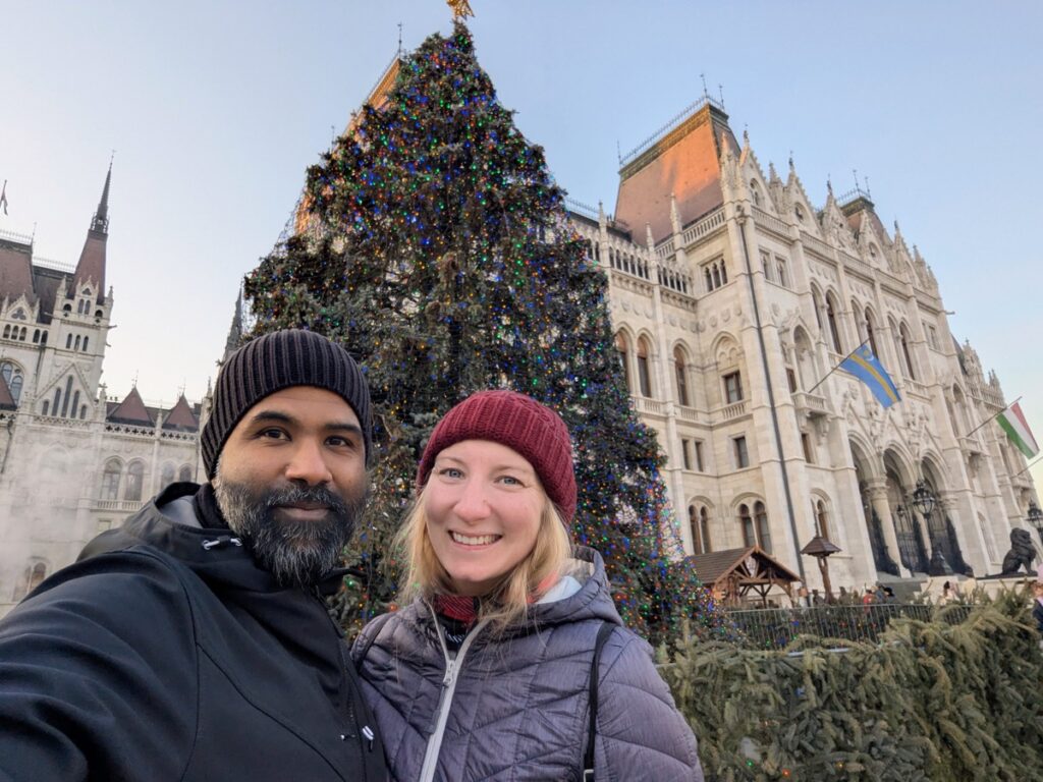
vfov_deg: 63.4
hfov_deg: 79.0
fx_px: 633
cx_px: 522
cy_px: 391
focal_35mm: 21
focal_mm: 2.74
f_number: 2.2
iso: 62
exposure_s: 1/184
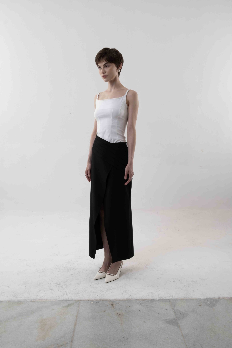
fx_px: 338
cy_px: 174
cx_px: 116
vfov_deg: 54.4
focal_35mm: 35
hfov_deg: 37.9
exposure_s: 1/125
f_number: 13
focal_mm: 23
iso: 80
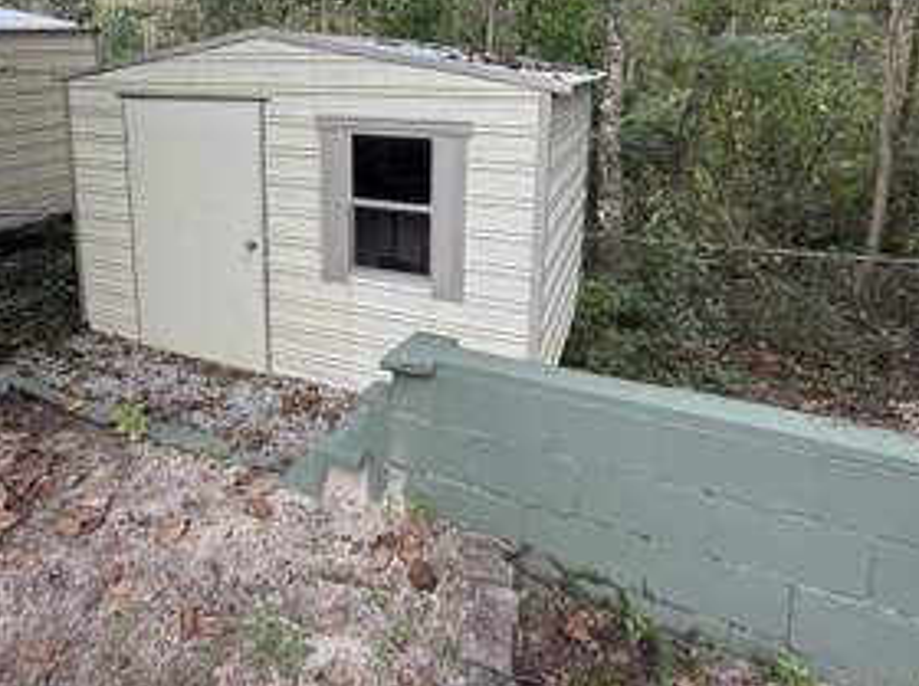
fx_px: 636
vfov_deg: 54.3
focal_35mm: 24
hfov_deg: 70.8
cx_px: 358
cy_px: 179
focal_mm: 2.22
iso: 50
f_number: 2.2
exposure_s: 1/99
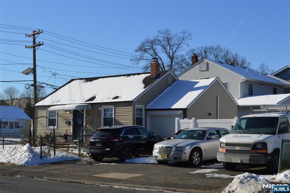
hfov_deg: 35.1
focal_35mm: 57
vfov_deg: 23.7
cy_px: 96
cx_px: 145
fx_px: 459
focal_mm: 38
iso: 100
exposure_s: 1/320
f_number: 9
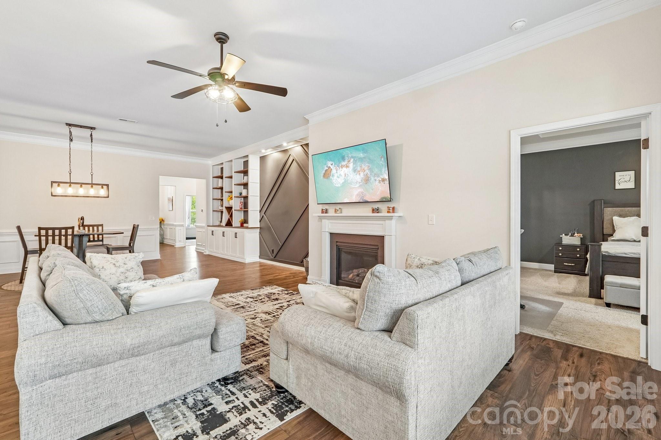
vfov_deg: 77.3
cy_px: 220
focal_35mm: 15
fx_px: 275
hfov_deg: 100.4
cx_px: 330
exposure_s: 1/4
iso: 400
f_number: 8
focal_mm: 10
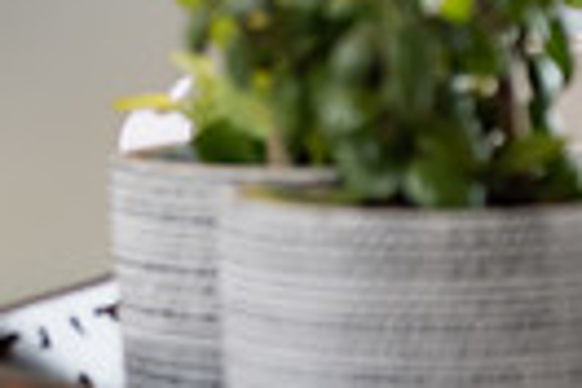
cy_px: -236
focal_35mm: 289
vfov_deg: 4.7
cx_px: -203
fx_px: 4672
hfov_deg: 7.1
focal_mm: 66
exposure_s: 1/200
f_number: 3.2
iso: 500
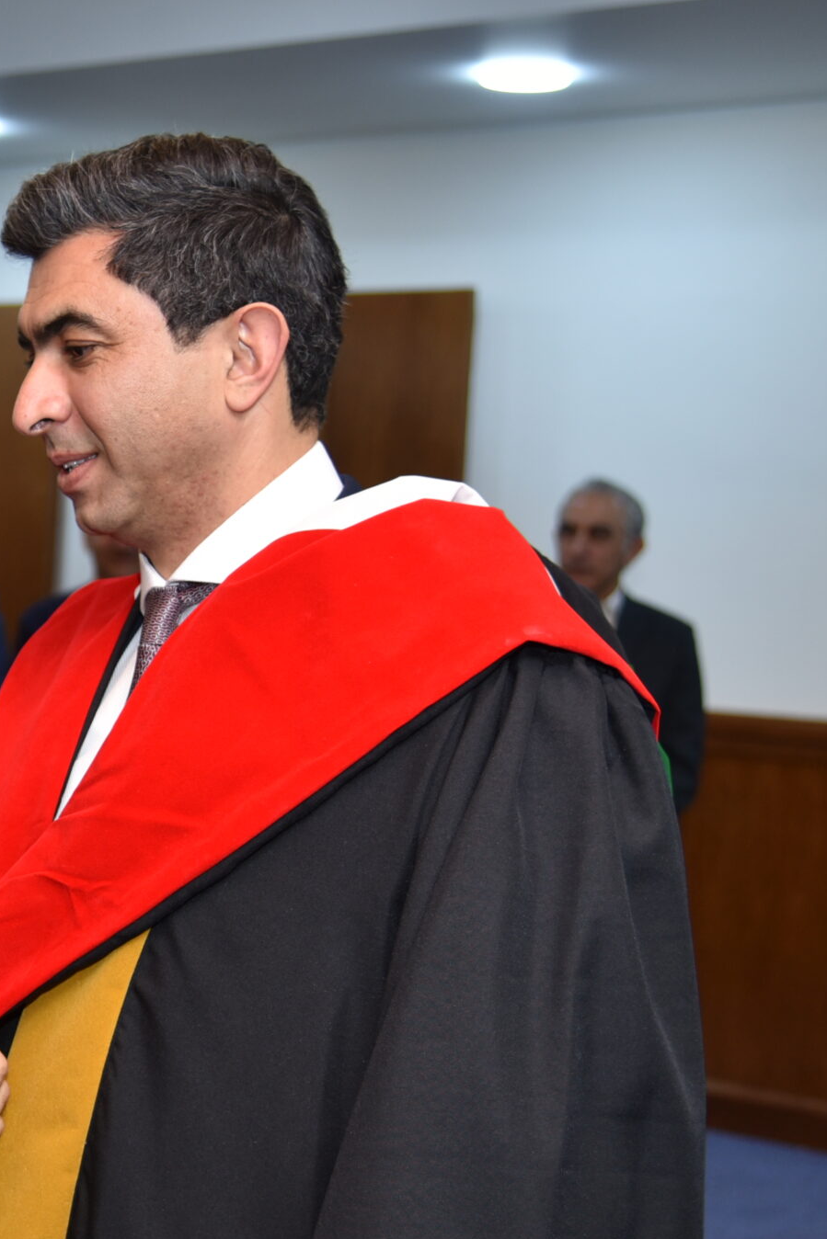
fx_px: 2618
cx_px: -227
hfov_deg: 17.0
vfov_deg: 26.6
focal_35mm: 76
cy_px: 748
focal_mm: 40
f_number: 4
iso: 400
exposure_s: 1/160
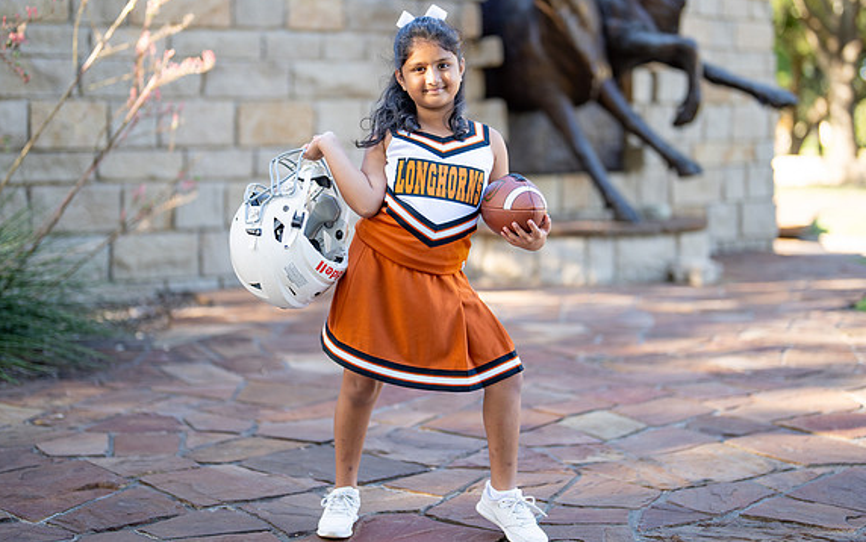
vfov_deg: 20.6
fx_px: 1487
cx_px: 428
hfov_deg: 32.5
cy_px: 231
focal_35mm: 63
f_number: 1.2
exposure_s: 1/640
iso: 125
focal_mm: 50
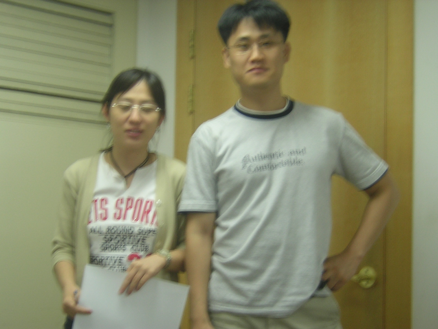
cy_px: 164
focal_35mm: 74
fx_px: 936
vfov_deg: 19.9
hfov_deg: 26.3
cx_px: 219
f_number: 3.8
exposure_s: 1/7
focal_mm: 9.6
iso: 100
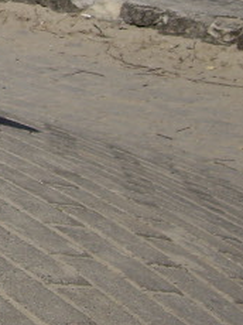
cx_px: -335
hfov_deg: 6.8
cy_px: -205
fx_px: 1922
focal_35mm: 205
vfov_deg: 9.3
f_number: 6.2
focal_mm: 9.6
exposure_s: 1/500
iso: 50
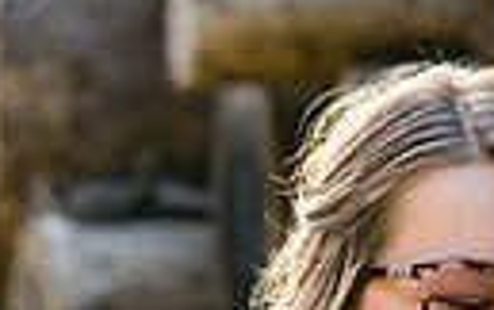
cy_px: 607
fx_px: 5244
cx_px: 486
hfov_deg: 5.4
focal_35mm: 389
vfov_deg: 3.4
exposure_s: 1/800
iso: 640
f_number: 2.8
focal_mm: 85
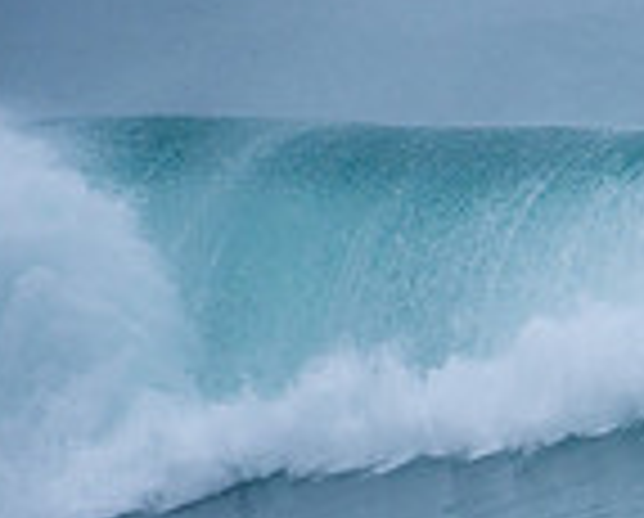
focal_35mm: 1901
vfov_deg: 0.8
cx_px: 1274
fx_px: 36307
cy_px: 273
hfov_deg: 1.0
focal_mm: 500
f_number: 5.6
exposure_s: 1/1000
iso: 250
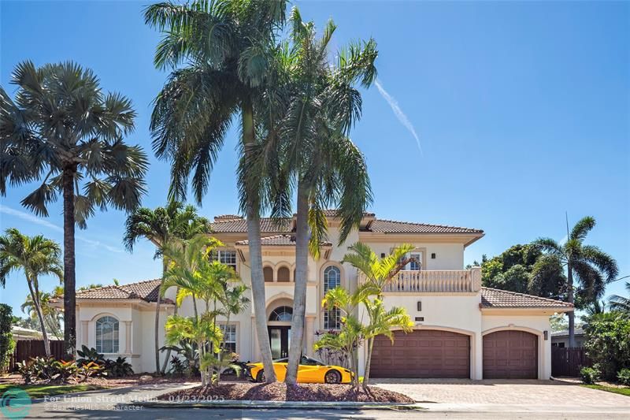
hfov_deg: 71.5
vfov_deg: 51.3
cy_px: 210
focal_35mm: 25
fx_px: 437
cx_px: 315
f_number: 8
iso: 400
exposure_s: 1/640
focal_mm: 17
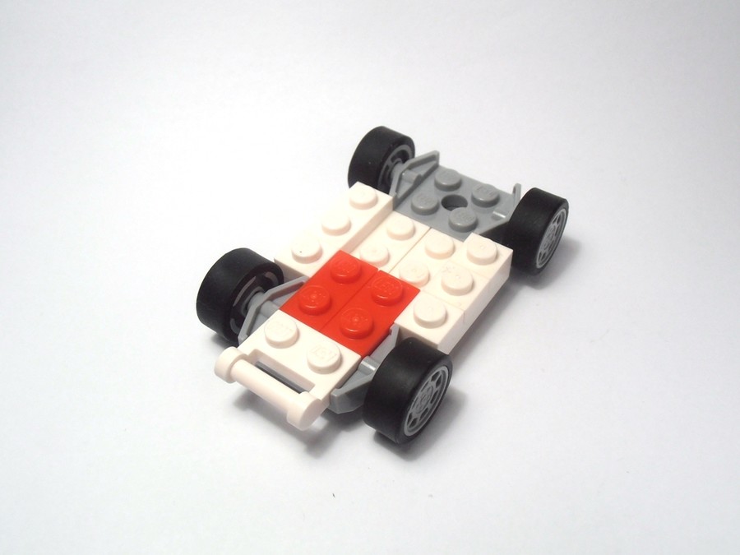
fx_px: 791
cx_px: 370
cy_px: 278
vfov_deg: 38.7
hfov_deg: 50.1
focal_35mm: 37
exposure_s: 1/125
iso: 80
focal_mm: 6.61
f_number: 3.9
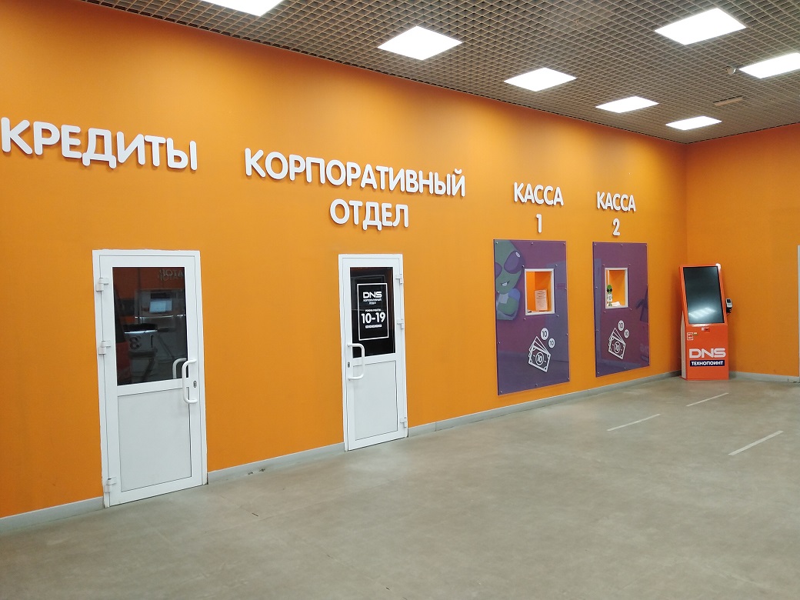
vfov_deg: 53.1
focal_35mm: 26
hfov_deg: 67.3
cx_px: 400
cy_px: 300
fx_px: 601
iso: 152
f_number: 1.8
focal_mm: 3.59
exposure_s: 1/33.3
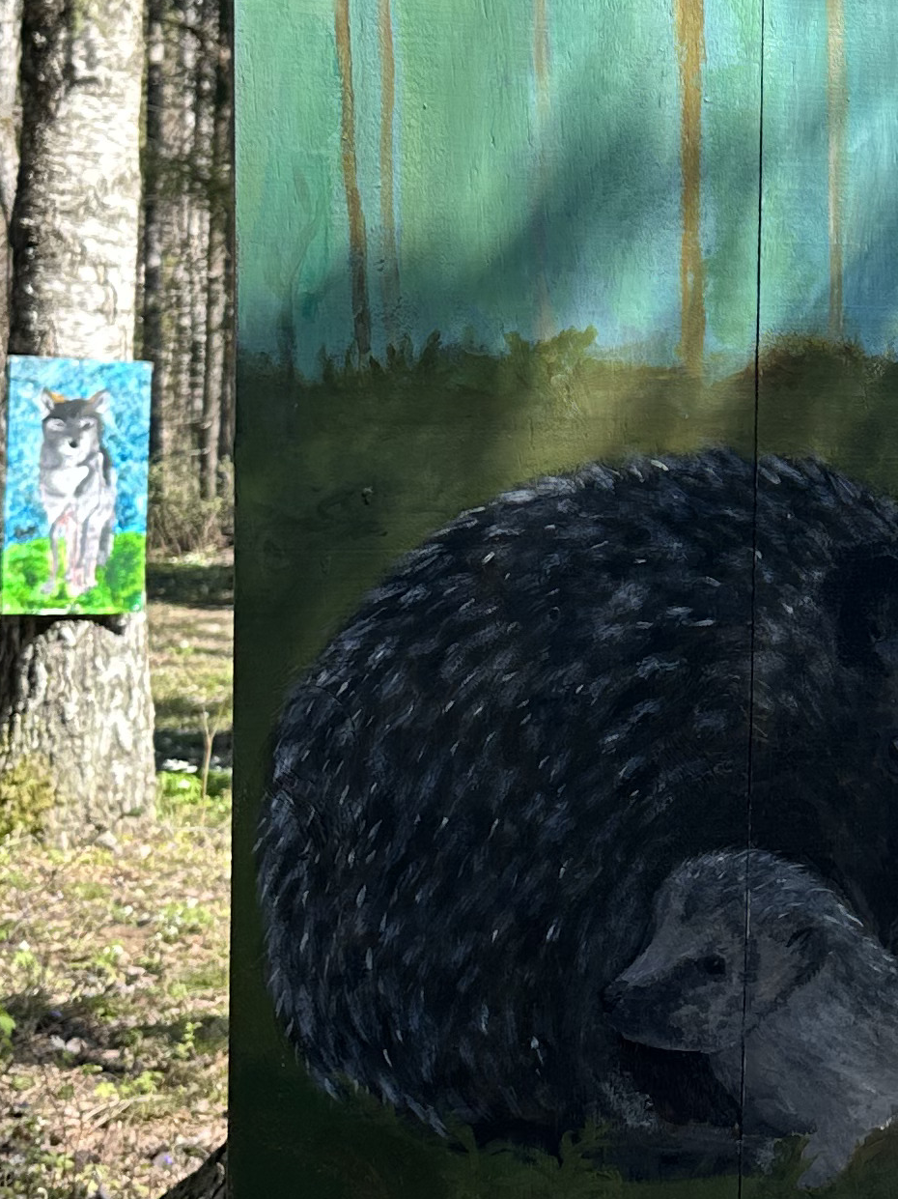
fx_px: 2699
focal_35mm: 78
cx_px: 1076
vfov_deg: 25.0
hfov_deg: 18.0
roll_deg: -2.1
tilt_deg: +0.2
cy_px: 460
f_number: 1.78
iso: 80
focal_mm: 6.86
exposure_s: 1/356
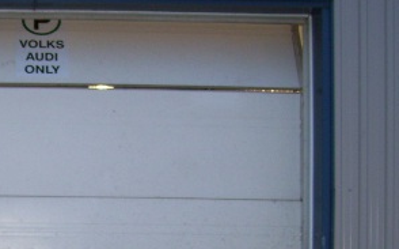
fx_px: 988
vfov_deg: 13.9
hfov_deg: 21.9
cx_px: -5
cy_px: 303
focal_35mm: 91
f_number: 2.7
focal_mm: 6
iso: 125
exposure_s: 1/60
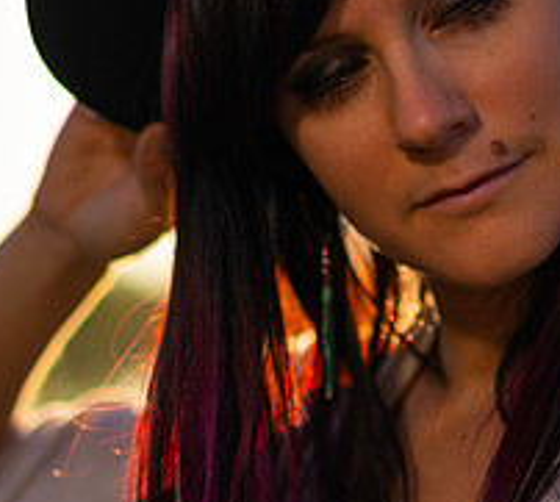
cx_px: 229
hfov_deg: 10.5
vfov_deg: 9.4
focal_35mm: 176
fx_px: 3058
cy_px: 192
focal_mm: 55
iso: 100
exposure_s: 1/4000
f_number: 1.8
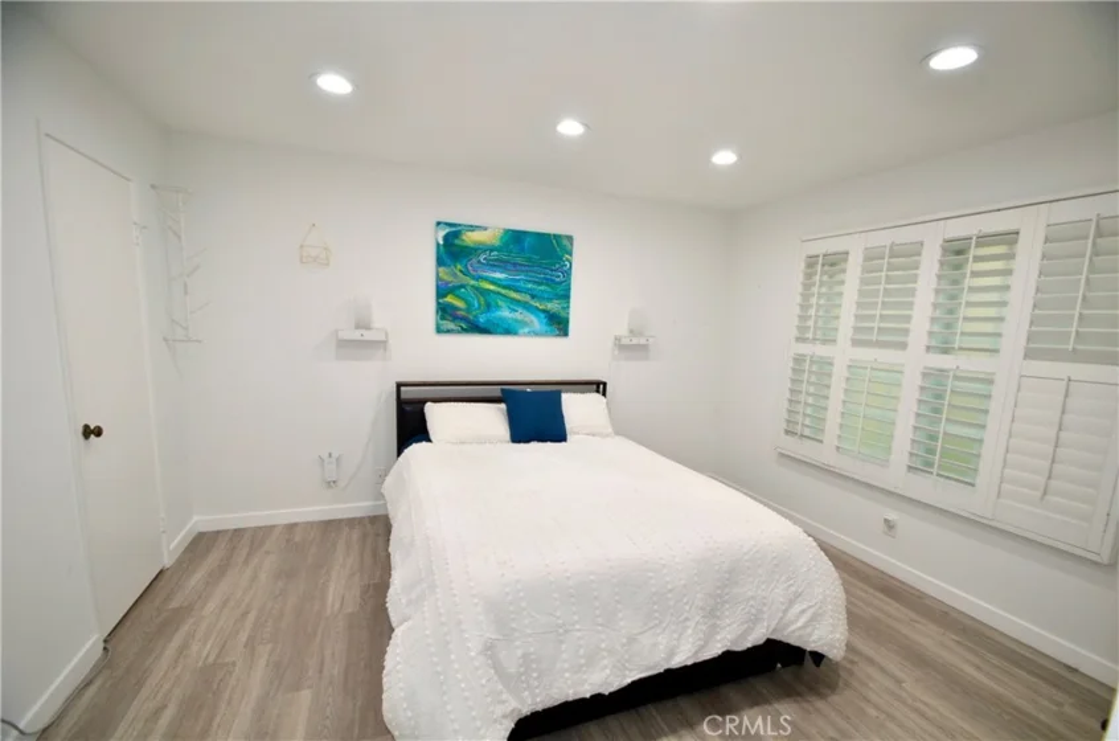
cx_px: 560
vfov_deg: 77.0
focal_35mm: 15
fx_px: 465
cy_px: 370
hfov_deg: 100.5
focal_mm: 10
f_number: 4
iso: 200
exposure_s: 1/60
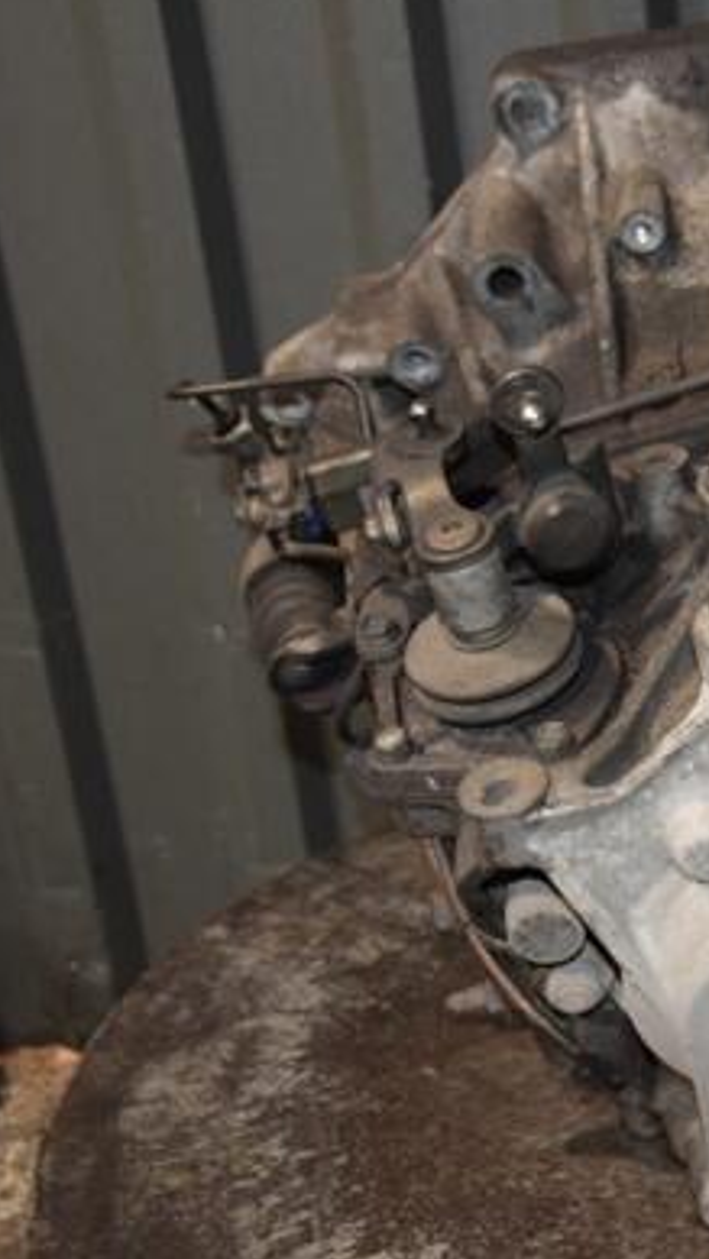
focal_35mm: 63
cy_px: 625
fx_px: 2104
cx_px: 783
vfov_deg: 33.3
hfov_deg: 18.4
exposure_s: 1/60
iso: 800
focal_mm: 26
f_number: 5
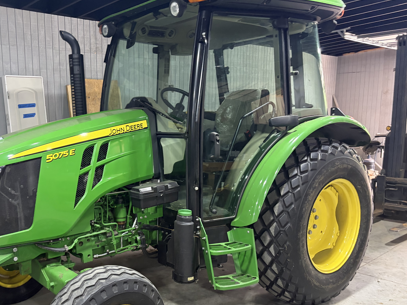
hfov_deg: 50.4
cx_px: 135
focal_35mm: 36
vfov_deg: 39.5
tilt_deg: -6.8
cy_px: 184
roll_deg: +1.0
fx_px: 423
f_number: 1.6
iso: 320
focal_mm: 5.96
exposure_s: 1/60
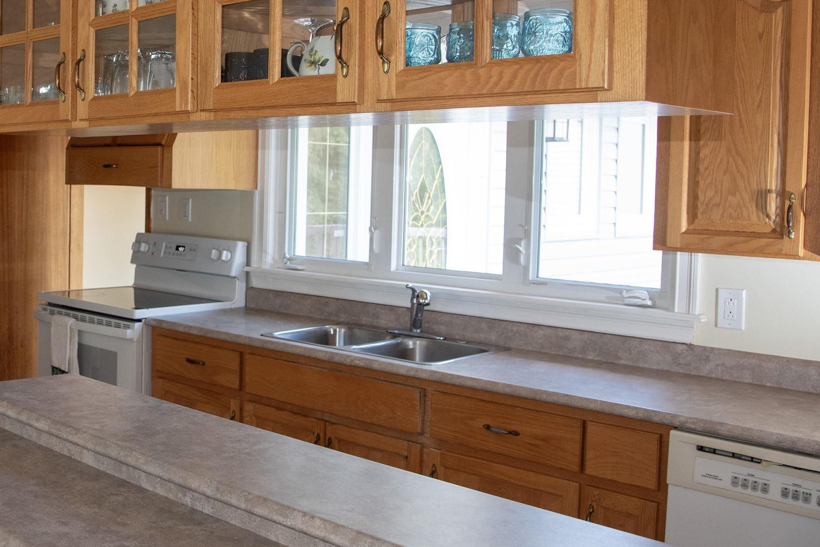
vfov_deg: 31.8
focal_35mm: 42
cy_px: 214
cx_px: 168
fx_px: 957
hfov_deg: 44.2
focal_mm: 24
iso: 1000
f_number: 5
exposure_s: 1/60
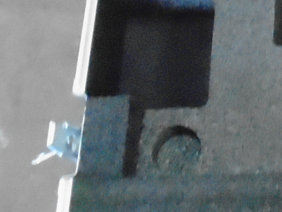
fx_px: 912
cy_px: -65
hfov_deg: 15.9
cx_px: 443
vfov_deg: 12.8
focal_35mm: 112
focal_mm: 4.6
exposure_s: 1/50
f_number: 3.2
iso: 1600
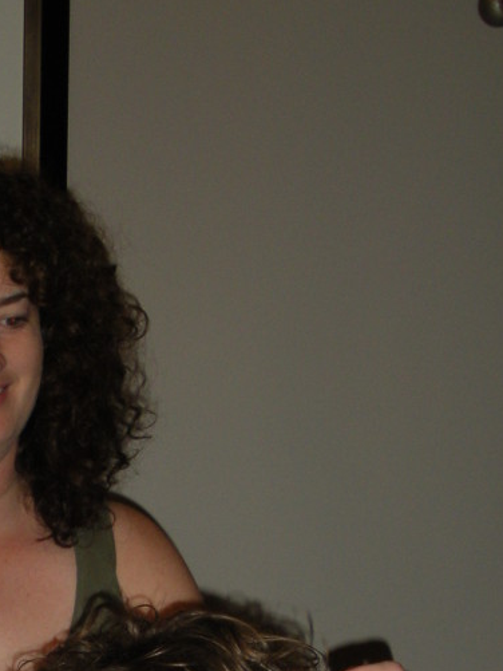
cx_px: -16
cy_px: 861
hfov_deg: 14.8
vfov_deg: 18.7
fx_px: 1898
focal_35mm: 98
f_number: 3.5
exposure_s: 1/60
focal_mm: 6.3
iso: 82
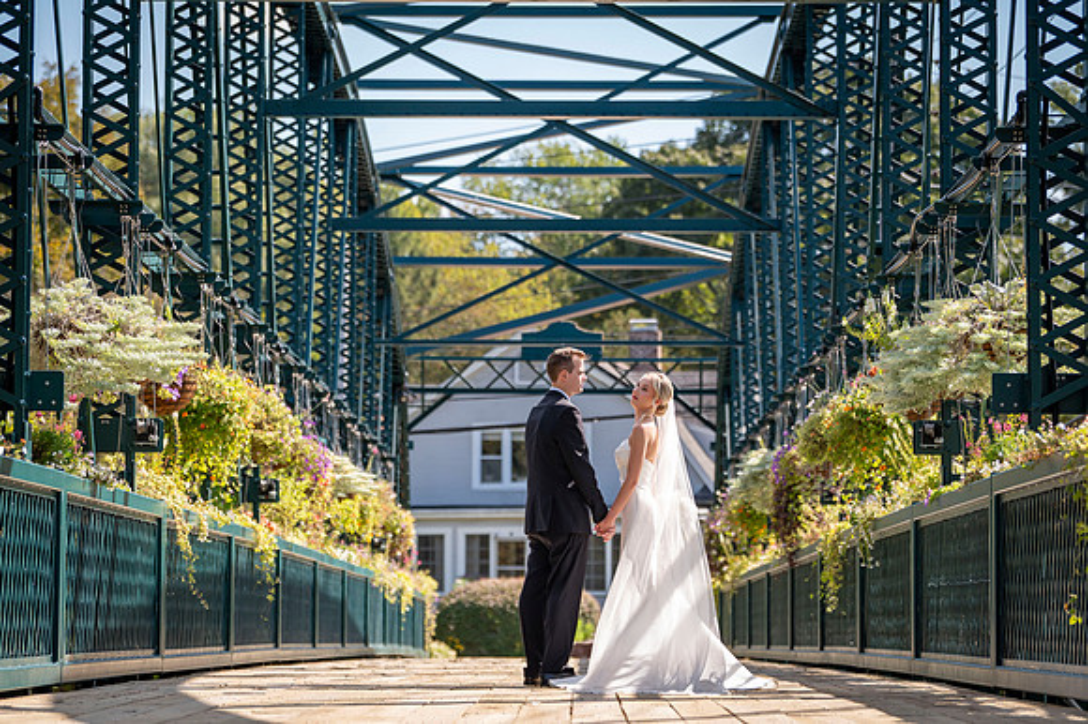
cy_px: 362
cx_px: 544
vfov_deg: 11.0
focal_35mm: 124
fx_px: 3757
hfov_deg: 16.5
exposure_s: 1/2000
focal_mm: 122
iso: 400
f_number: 4
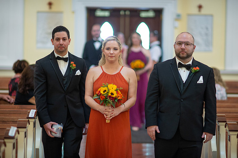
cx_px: 119
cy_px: 79
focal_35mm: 135
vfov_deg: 10.1
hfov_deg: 15.2
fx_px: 892
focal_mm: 135
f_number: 2
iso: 1600
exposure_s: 1/250
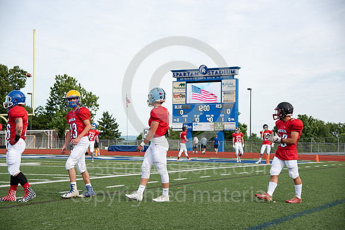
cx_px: 172
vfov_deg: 20.9
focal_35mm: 65
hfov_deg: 31.0
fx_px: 623
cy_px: 115
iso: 320
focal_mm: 65
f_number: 5
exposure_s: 1/1000
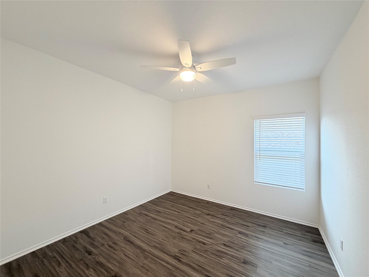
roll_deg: -0.6
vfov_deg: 85.7
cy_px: 138
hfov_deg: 102.1
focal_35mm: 14
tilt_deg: +0.6
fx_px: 149
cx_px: 184
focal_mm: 2.22
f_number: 2.2
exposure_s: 1/60
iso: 160
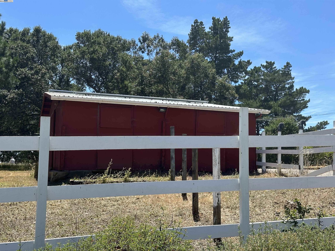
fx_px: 465
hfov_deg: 39.7
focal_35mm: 48
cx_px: 168
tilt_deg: +6.3
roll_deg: -1.5
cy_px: 126
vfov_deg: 30.3
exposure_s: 1/2410
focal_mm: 6.86
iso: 64
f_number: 1.78
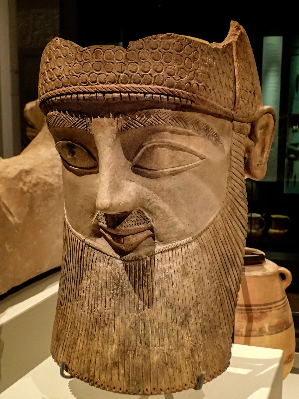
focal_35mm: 49
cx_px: 150
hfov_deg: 29.7
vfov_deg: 38.9
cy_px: 200
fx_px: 564
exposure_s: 1/30
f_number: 3.2
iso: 800
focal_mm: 8.99
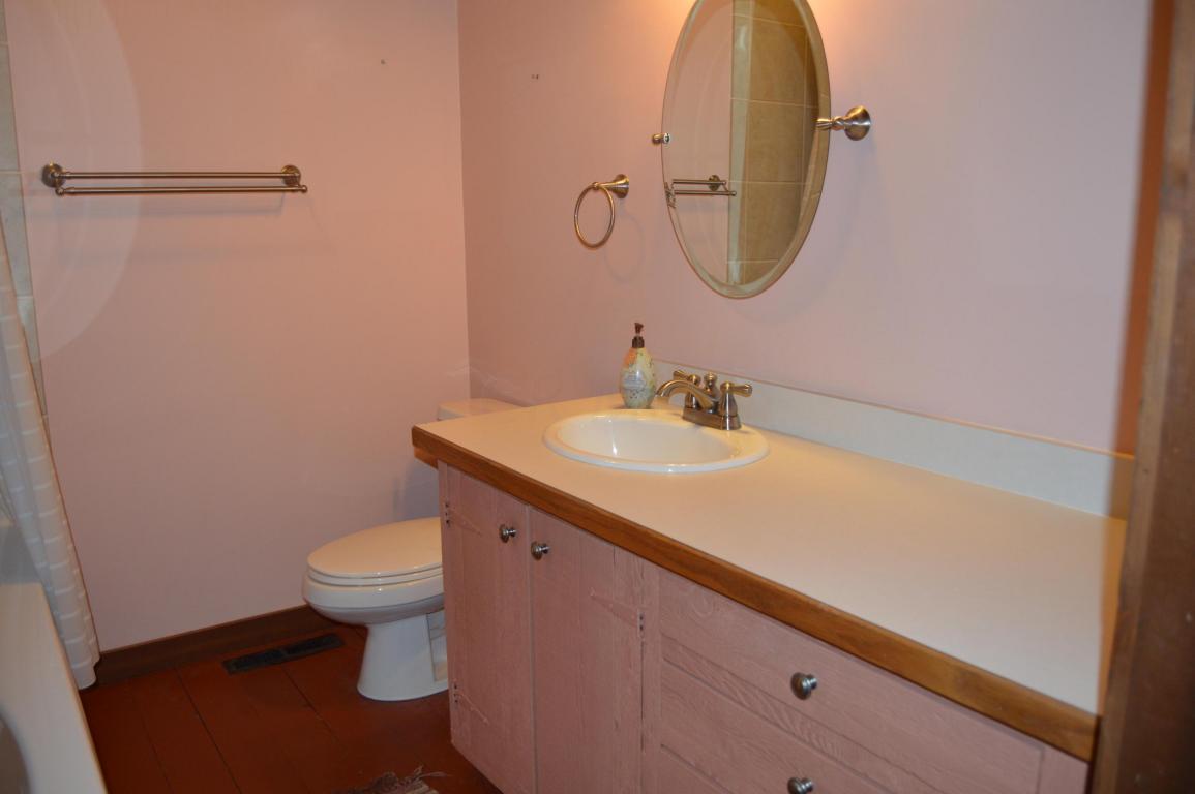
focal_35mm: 27
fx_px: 895
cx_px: 598
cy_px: 397
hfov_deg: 67.4
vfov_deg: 47.9
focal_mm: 18
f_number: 3.5
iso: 640
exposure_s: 1/60
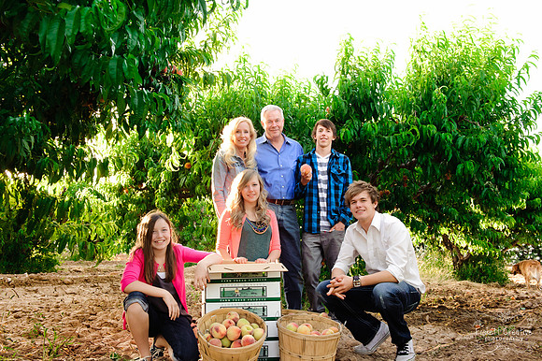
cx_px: 271
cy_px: 180
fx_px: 512
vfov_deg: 38.8
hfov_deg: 55.8
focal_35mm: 34
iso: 800
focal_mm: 34
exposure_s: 1/80
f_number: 10
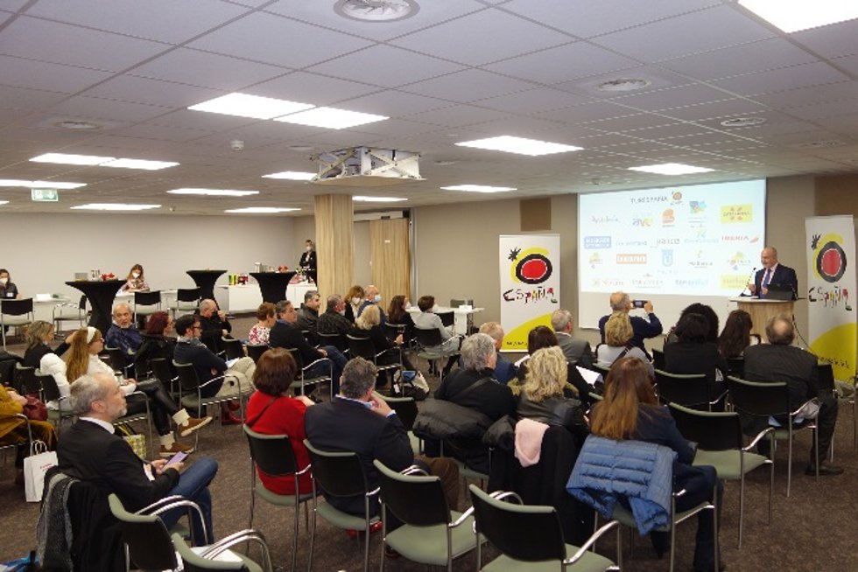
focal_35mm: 29
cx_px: 429
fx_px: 691
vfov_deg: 45.0
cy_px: 286
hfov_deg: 63.6
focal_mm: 10.63
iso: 125
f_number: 2
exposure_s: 1/40
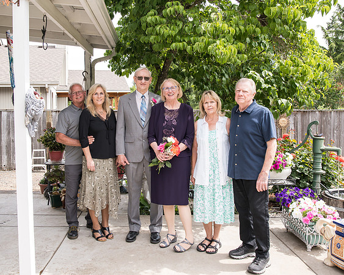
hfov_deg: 57.7
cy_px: 119
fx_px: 312
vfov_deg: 47.4
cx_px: 160
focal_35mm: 31
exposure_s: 1/500
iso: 400
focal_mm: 24
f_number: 5
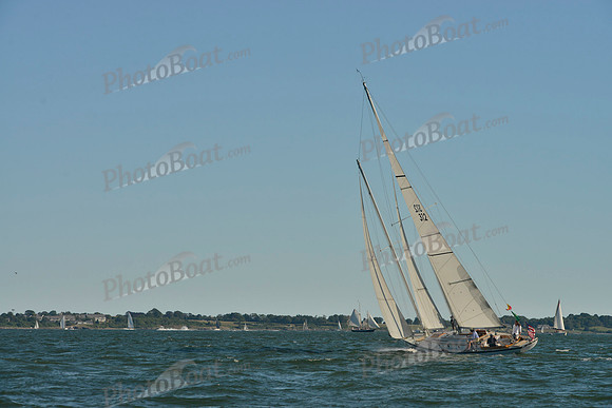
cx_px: 306
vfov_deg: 13.7
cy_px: 204
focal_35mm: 100
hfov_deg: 20.4
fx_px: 1700
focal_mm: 100
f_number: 9
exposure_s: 1/1250
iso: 400
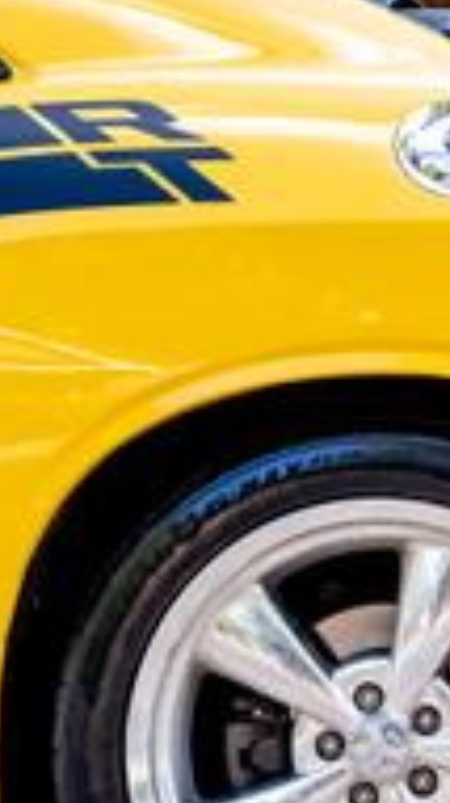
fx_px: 1766
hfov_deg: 14.3
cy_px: 580
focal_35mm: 83
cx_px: 471
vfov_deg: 25.4
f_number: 4
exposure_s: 1/100
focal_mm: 30
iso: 125
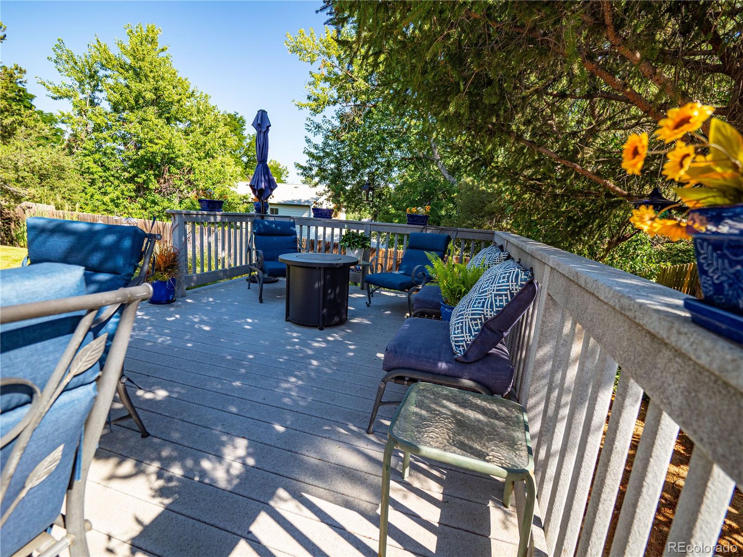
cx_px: 372
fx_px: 343
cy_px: 278
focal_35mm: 16
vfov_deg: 78.1
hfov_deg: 94.5
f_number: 2.8
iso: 200
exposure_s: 1/800
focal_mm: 8
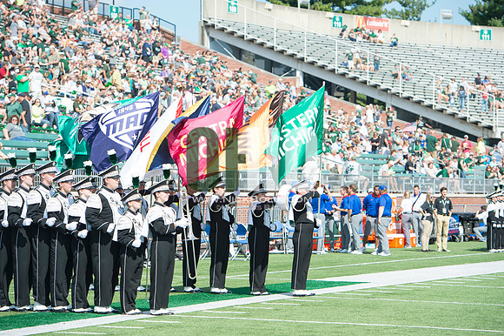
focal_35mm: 125
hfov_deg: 16.4
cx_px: 252
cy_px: 168
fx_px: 1749
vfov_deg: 11.0
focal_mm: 125
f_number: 4.5
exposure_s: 1/1000
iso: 200
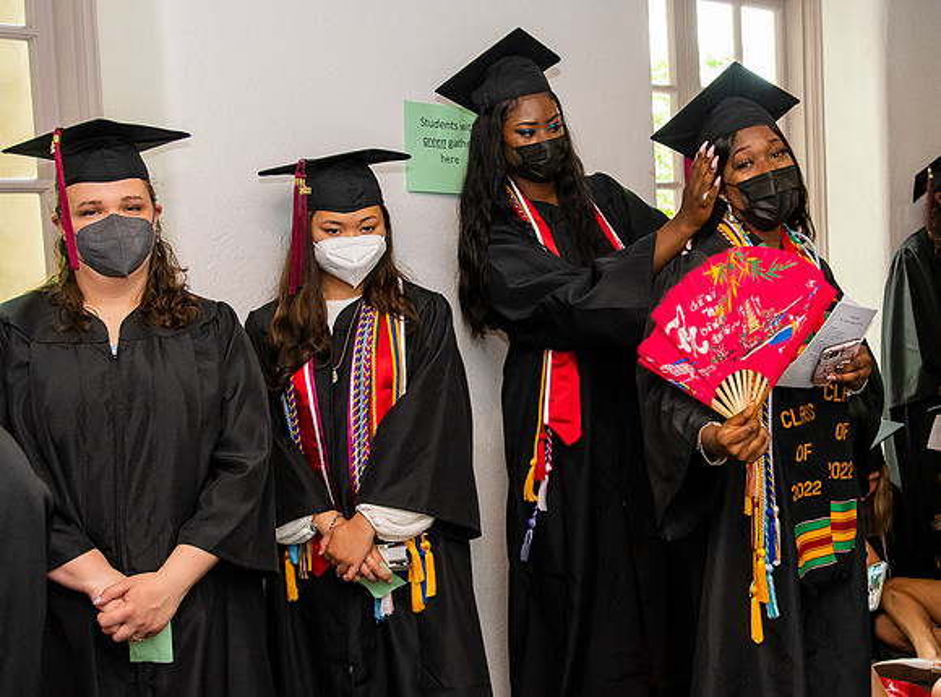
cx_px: 562
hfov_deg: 42.1
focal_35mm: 45
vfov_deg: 32.0
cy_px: 362
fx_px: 1217
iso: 2500
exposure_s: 1/160
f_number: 4
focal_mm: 26
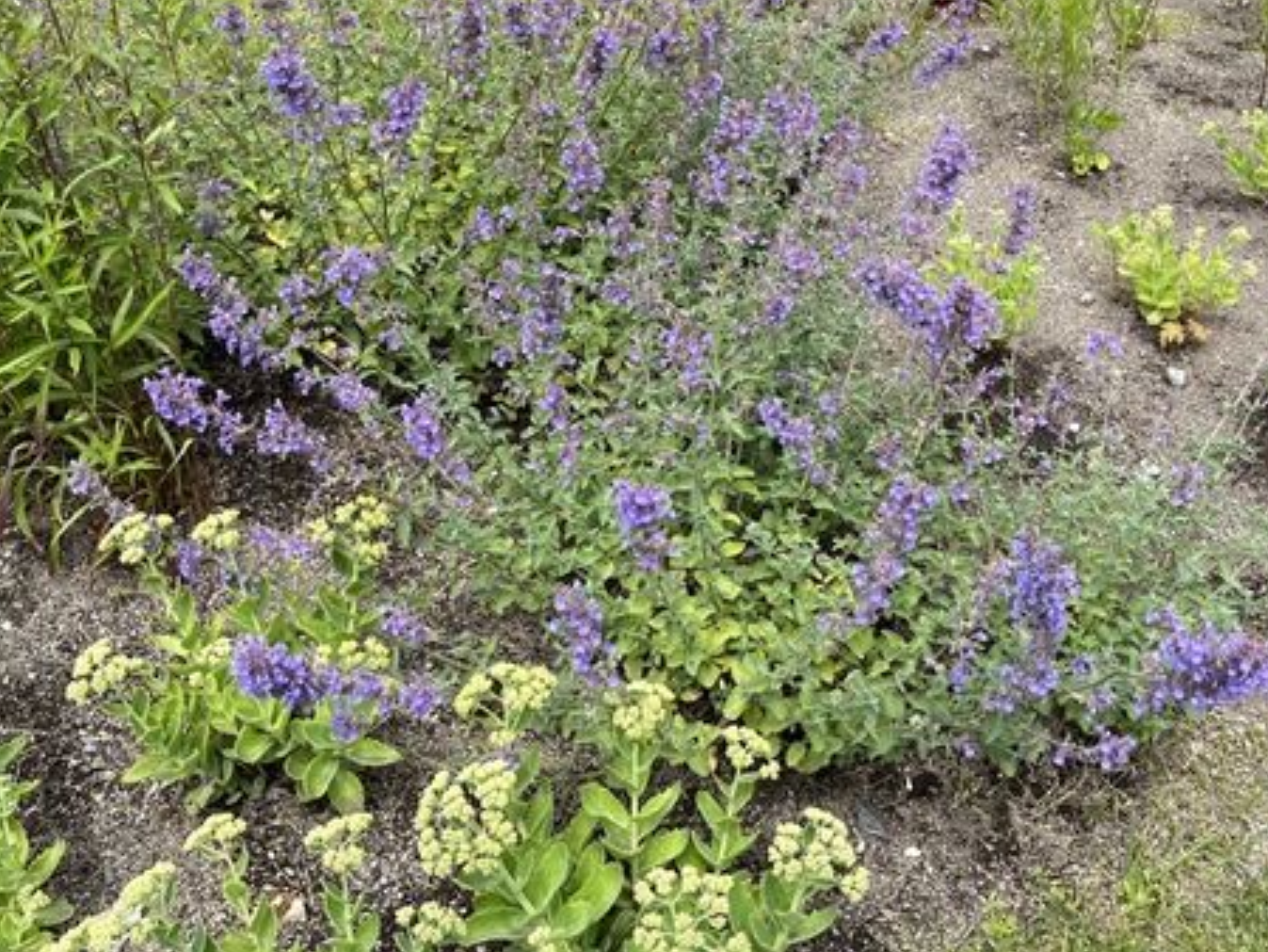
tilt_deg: -28.2
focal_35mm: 44
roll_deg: +0.7
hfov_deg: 42.9
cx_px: 664
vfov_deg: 32.4
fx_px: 1612
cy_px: 271
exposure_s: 1/1325
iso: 50
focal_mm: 5.1
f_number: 1.6
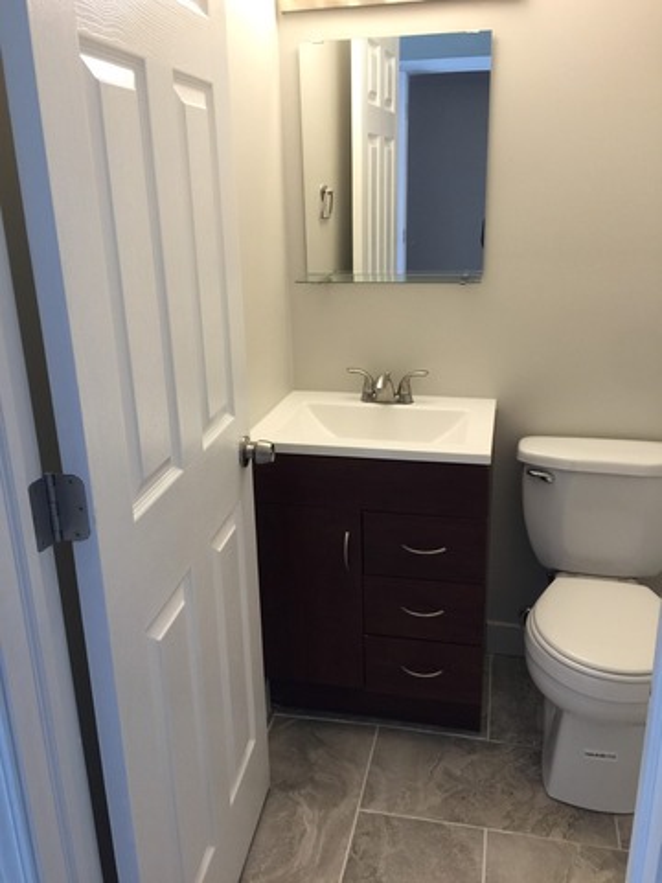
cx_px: 331
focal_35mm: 29
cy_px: 442
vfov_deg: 61.7
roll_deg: +1.3
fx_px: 739
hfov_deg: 48.2
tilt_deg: -17.8
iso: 50
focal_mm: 4.15
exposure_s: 1/15
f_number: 2.2
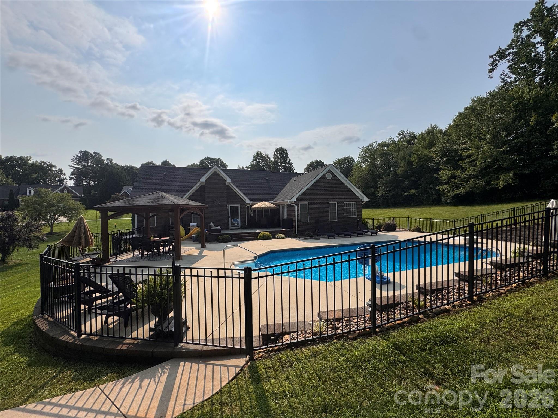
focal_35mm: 14
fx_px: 226
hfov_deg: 102.1
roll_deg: +0.8
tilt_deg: +0.7
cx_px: 279
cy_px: 209
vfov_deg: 85.7
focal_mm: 2.22
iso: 40
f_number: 2.2
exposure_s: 1/4132
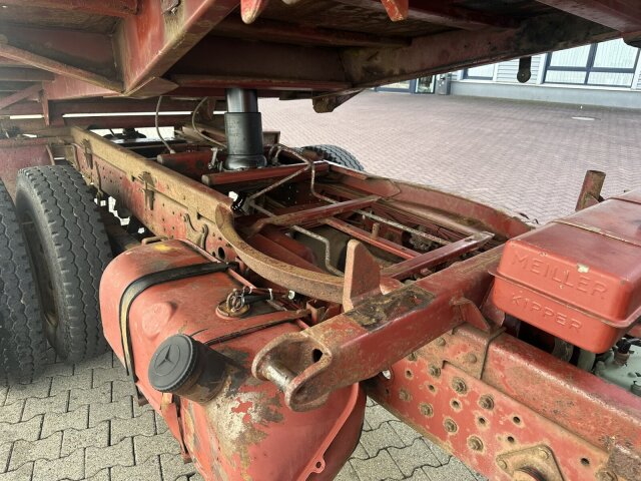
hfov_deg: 71.6
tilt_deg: -20.7
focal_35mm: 24
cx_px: 320
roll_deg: -1.8
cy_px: 240
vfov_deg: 56.8
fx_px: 444
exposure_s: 1/331
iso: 80
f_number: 1.78
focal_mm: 6.86
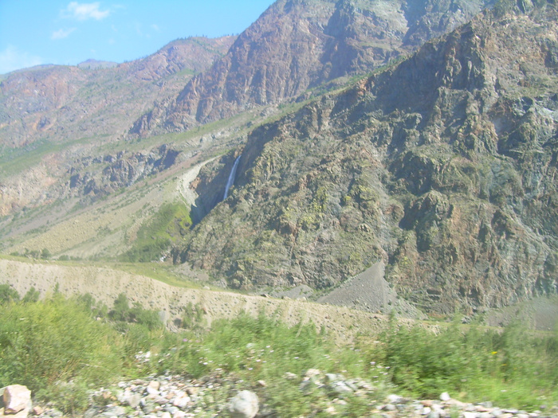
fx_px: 613
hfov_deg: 49.0
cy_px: 209
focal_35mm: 38
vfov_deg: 37.7
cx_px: 279
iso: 50
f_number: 4.6
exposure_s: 1/177
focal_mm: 6.3
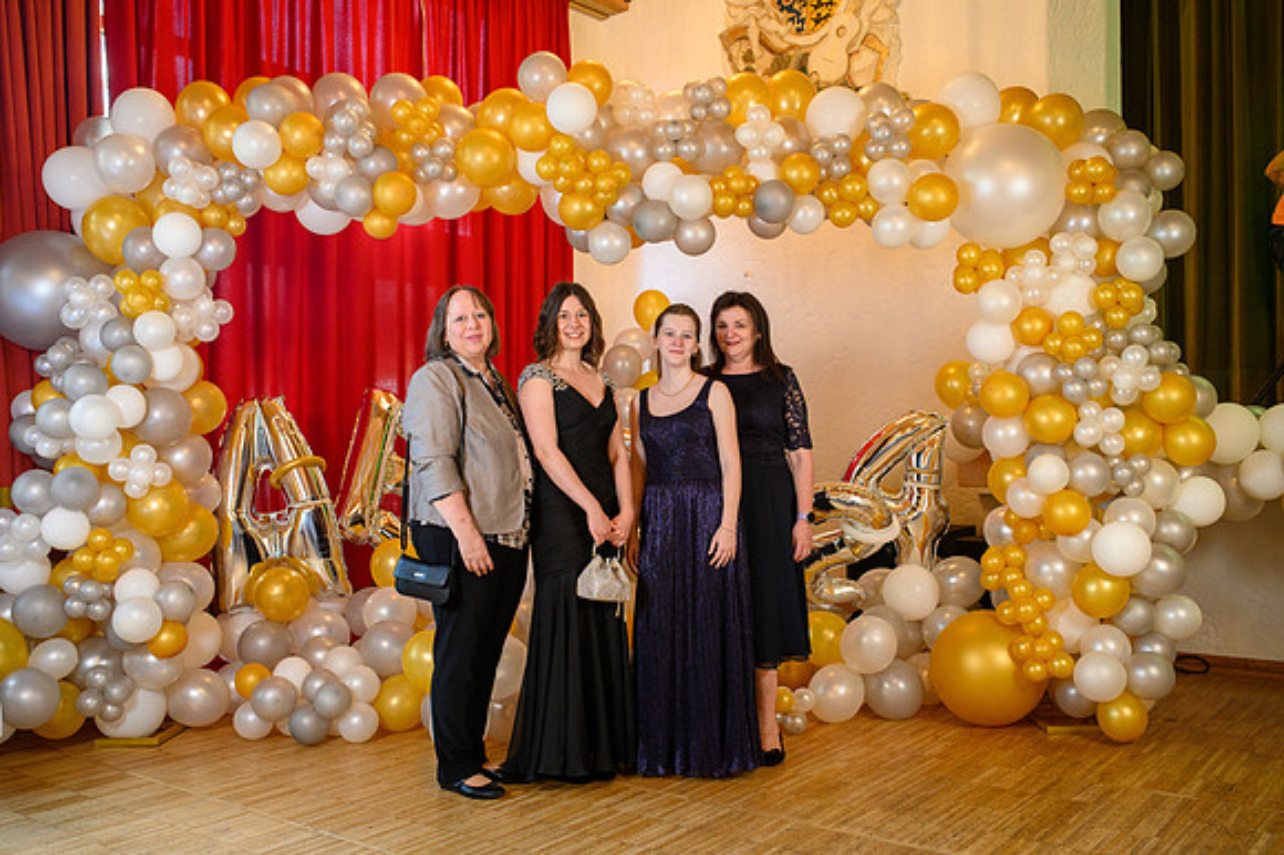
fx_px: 1248
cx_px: 642
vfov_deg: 37.8
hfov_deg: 54.5
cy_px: 428
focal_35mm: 35
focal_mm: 35
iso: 1250
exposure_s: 1/100
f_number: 3.5
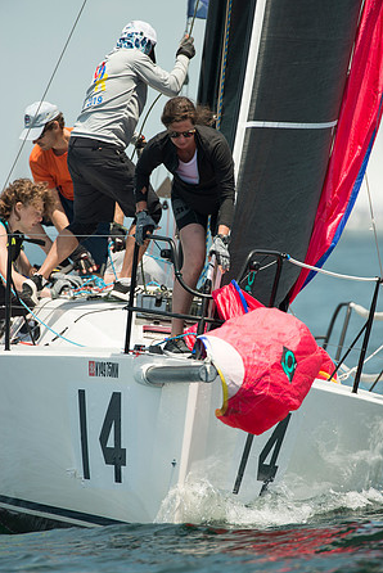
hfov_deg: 2.3
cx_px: 192
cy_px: 285
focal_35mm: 605
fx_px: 9639
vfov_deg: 3.4
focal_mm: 600
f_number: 5
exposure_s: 1/2000
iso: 200
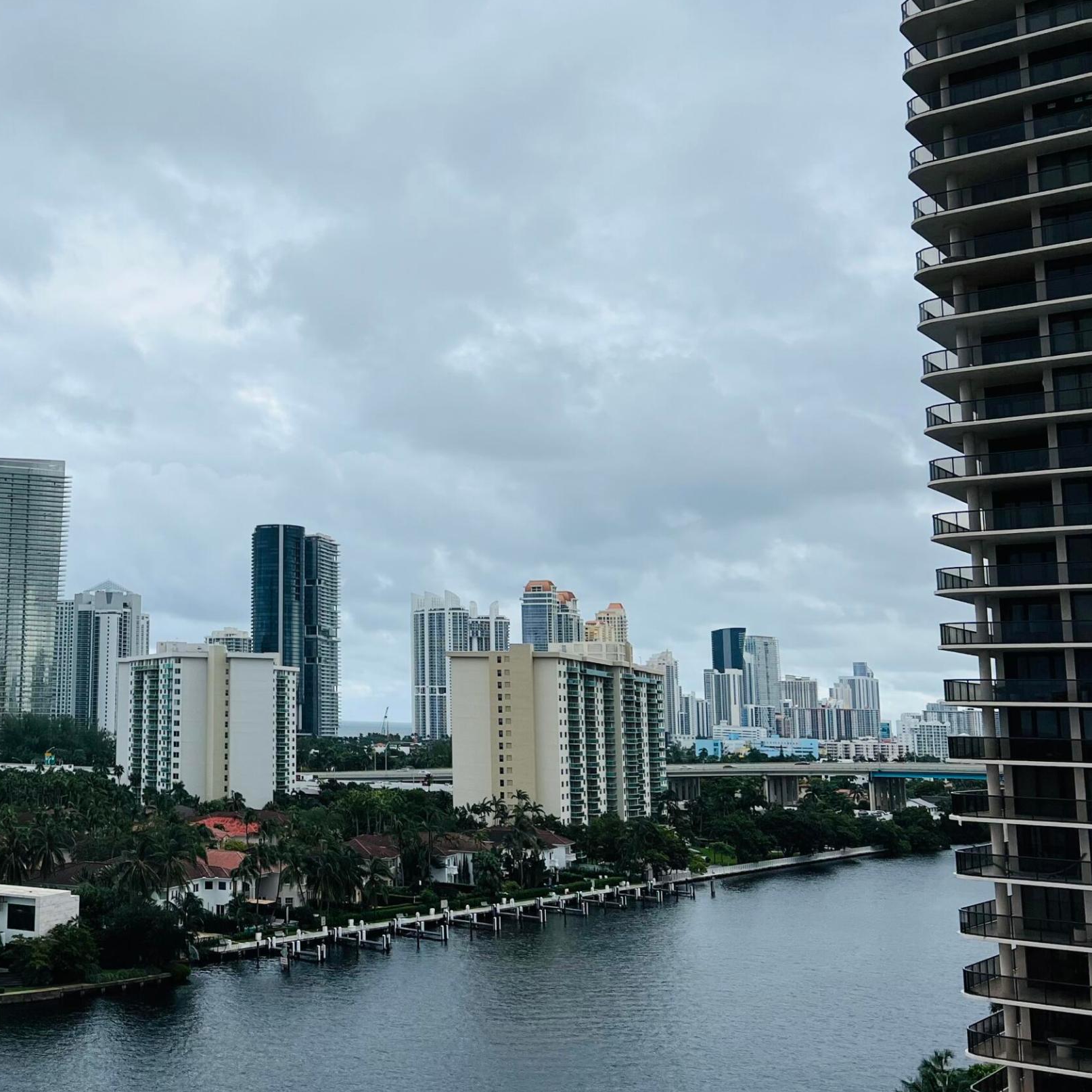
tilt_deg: +8.6
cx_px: 155
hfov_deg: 38.7
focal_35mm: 41
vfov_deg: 40.8
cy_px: 469
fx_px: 1463
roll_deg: -1.1
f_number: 1.5
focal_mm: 5.7
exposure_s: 1/5882
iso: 50
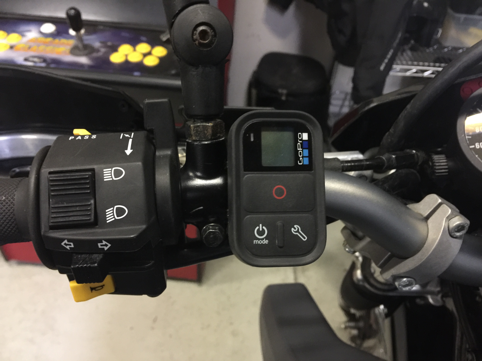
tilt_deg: -41.9
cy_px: 180
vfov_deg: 48.2
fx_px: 404
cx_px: 241
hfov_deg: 61.7
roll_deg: -5.0
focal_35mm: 29
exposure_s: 1/8
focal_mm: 4.15
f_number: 2.2
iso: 160
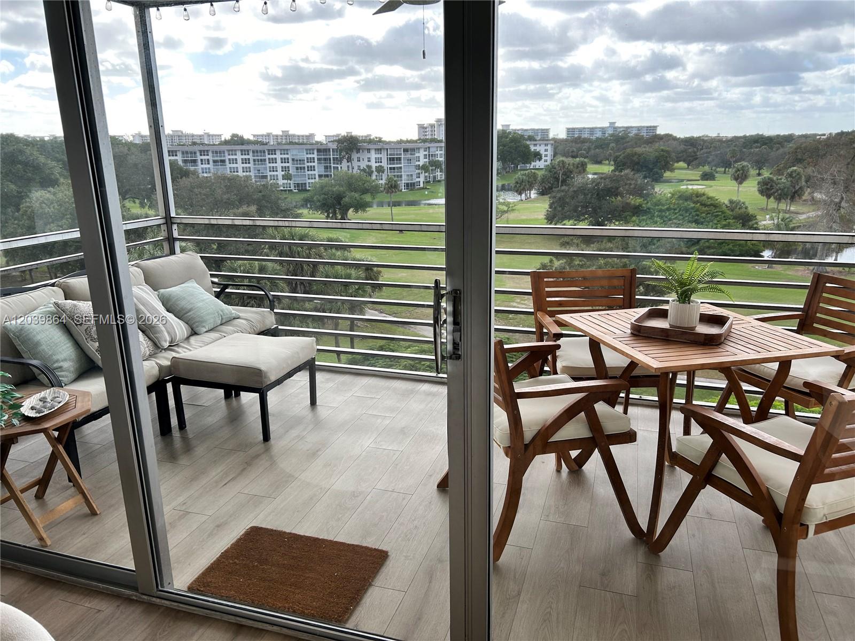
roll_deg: +0.5
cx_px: 428
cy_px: 320
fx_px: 642
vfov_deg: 53.1
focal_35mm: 26
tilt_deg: -16.6
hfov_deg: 67.3
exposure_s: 1/617
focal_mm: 5.7
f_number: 1.5
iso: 50
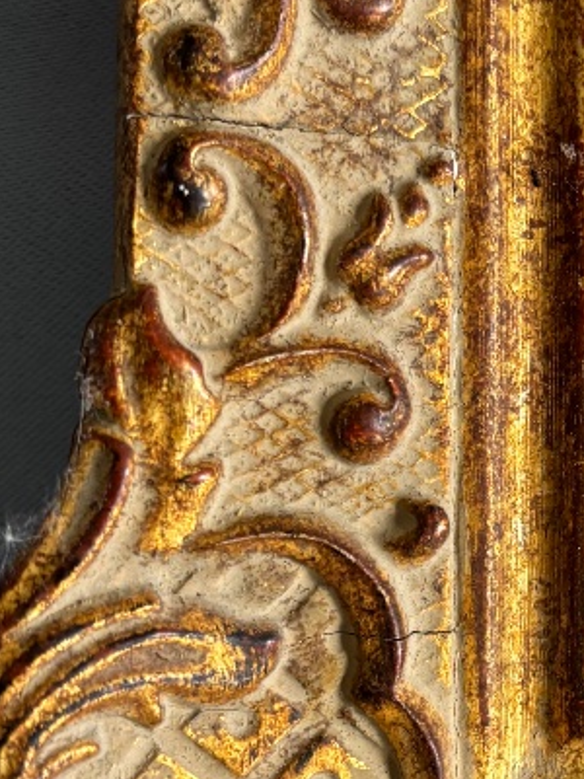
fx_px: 1755
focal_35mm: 78
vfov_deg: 25.0
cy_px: 471
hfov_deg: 18.2
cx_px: 635
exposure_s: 1/99
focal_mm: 5.96
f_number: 1.6
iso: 125
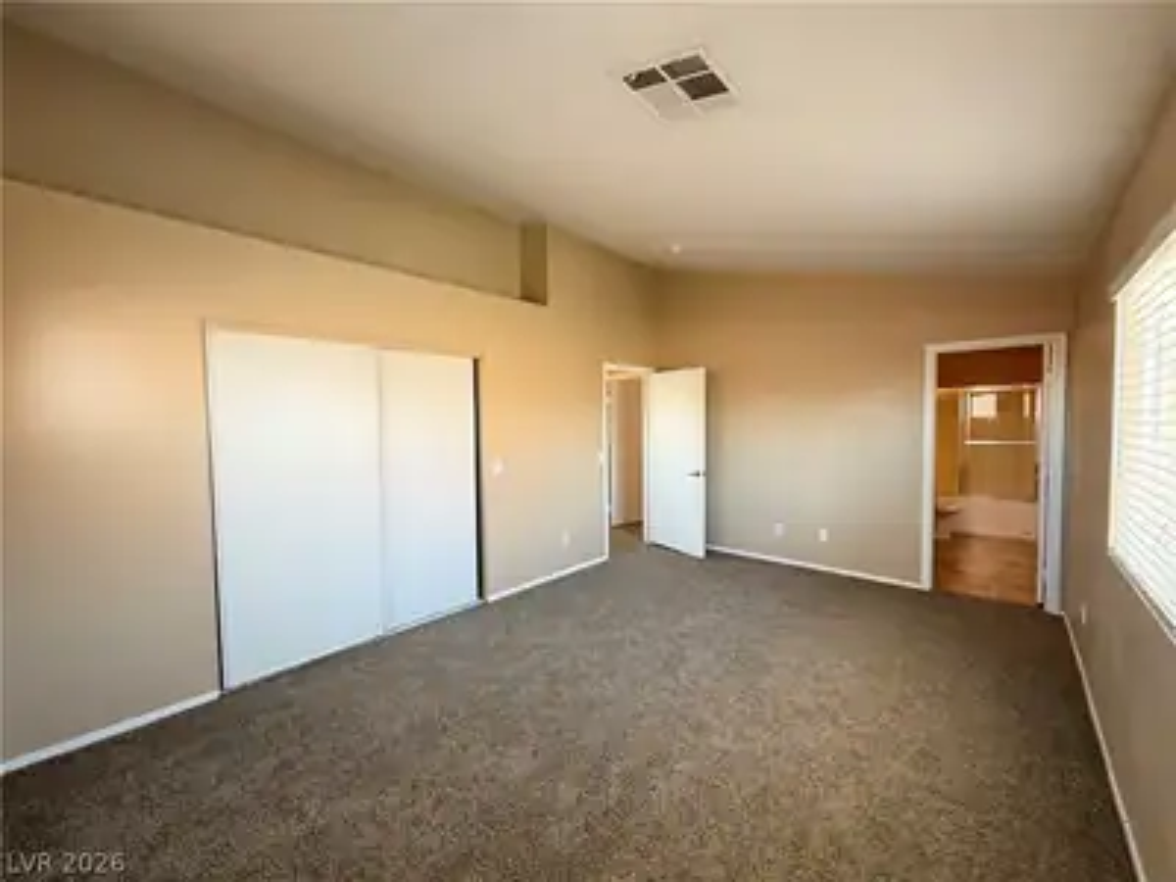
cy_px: 441
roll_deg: +0.9
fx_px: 476
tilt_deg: -2.3
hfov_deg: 102.1
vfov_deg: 85.7
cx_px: 588
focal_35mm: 14
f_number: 2.2
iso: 125
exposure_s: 1/99
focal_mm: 2.22
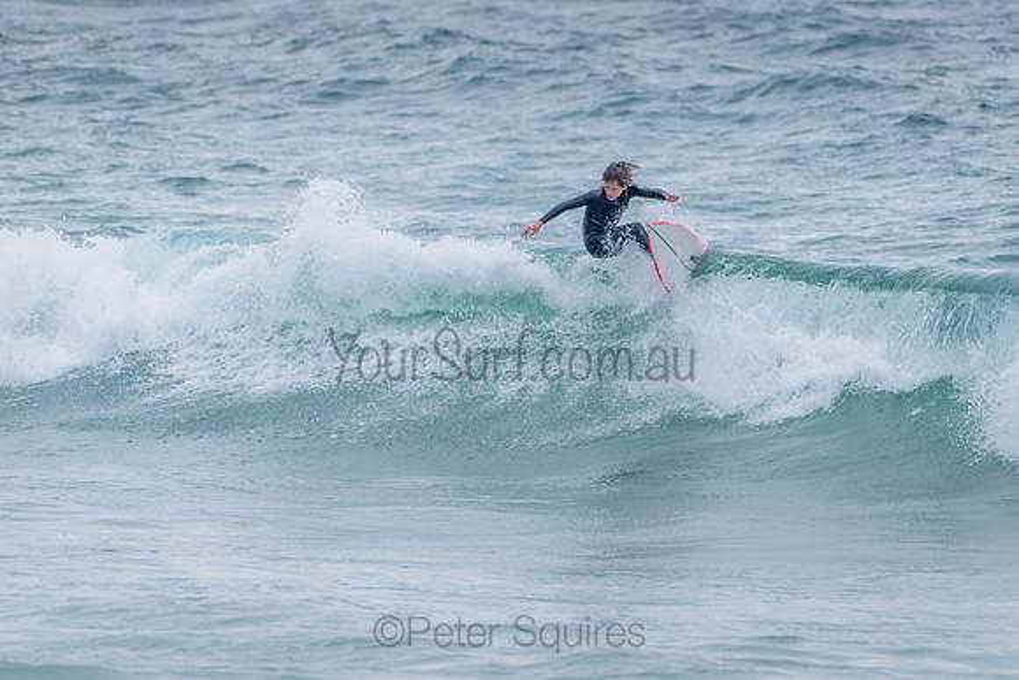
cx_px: 617
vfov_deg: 2.2
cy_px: 348
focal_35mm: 613
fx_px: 17355
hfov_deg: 3.4
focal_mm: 500
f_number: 5.6
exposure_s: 1/2000
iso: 1000
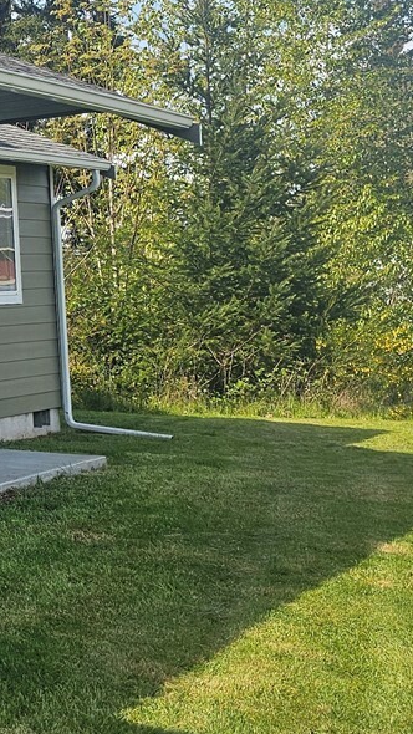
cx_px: -363
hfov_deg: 15.0
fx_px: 1323
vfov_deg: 30.9
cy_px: 286
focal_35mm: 68
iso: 16
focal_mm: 6.3
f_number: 1.7
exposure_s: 1/497
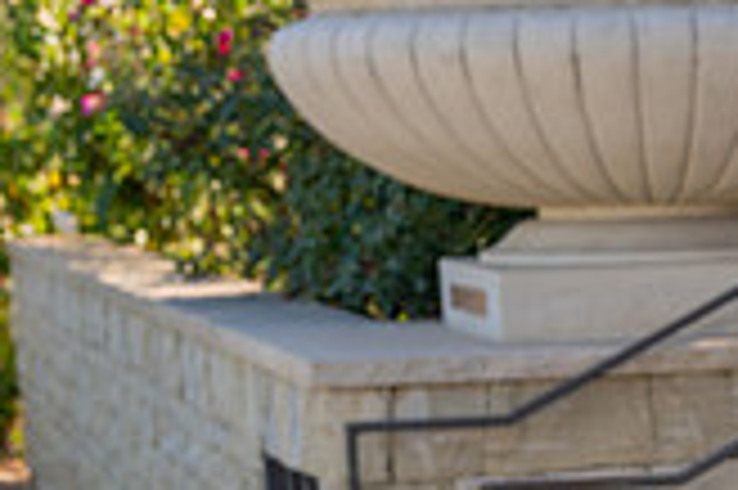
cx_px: 1166
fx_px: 4424
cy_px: 802
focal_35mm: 216
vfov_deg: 6.2
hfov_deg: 9.2
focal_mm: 61
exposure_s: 1/200
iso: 200
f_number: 7.1
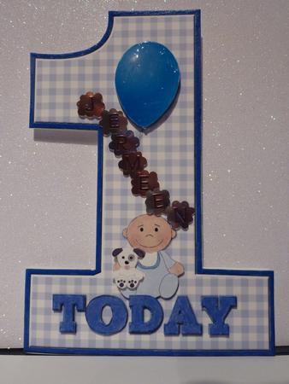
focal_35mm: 35
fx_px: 389
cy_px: 192
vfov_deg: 52.6
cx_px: 144
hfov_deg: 40.7
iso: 250
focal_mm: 5.7
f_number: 3.5
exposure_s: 1/30
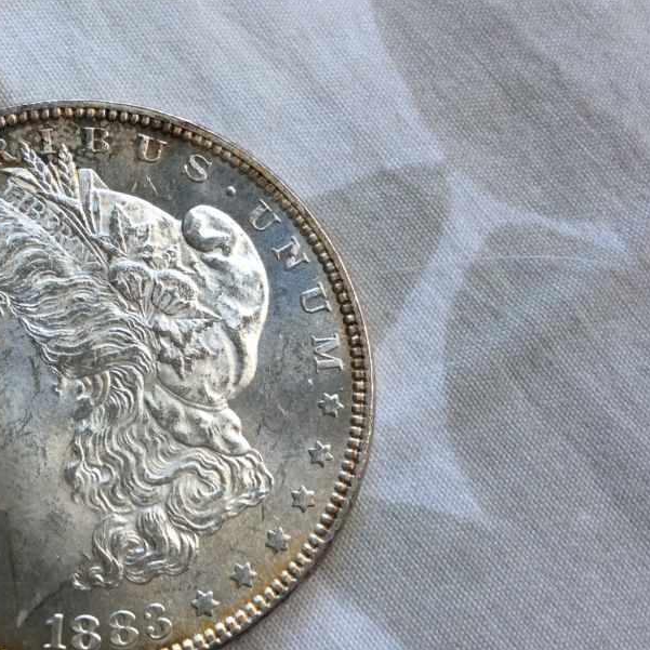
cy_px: 346
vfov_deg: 36.0
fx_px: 998
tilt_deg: -71.7
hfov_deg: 35.1
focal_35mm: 47
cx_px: 148
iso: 40
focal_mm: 3.3
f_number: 2.4
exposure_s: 1/24
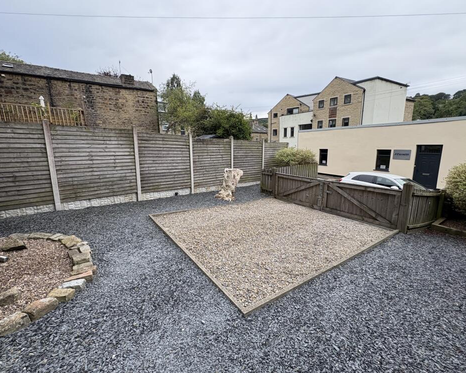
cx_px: 229
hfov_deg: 96.8
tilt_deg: -10.8
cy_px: 182
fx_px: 207
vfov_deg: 84.0
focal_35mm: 15
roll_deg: +1.8
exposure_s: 1/204
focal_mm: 2.22
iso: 50
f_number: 2.2
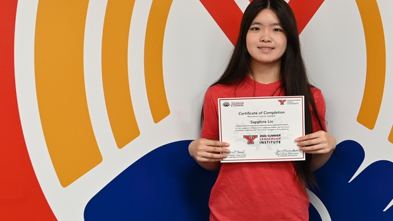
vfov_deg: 21.1
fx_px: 593
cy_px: 93
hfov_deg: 36.3
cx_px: 257
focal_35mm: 57
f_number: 5.6
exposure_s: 1/100
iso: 2000
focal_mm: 31.5
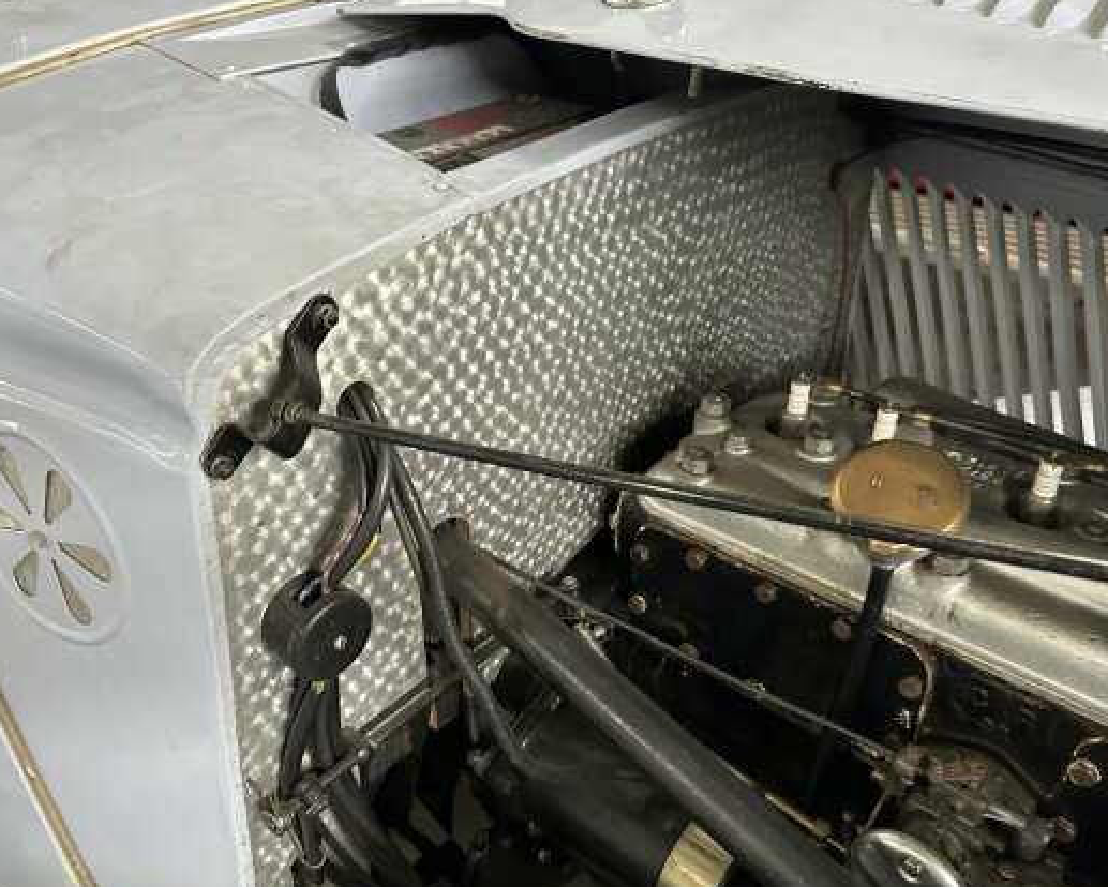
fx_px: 951
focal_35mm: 29
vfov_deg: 50.0
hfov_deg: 60.2
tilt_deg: -30.9
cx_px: 474
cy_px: 471
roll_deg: +2.2
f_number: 1.78
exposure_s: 1/50
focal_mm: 6.86
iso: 640
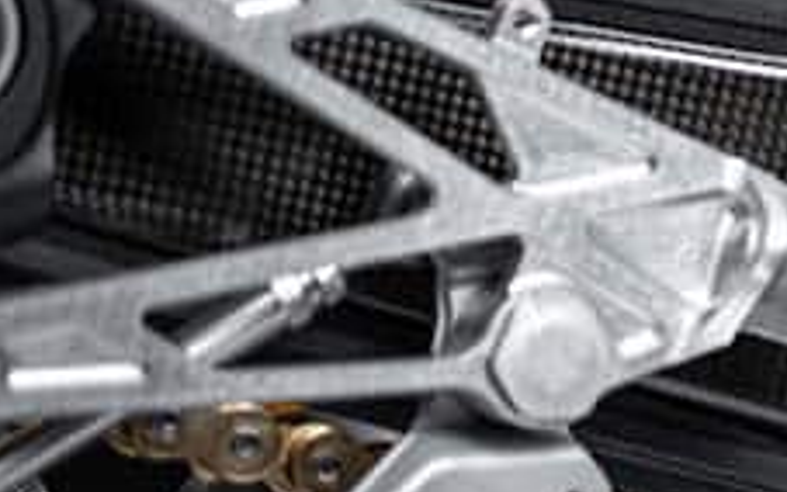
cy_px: 255
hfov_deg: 8.8
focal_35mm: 230
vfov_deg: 5.7
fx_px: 4934
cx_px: 1373
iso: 100
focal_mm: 50
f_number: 3
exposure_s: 1/160
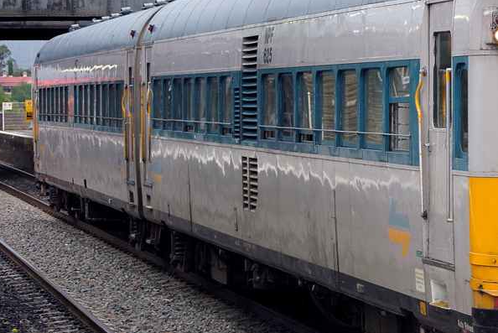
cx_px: 487
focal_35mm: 170
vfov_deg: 8.1
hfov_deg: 12.0
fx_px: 2354
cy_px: 138
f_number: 4
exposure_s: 1/20
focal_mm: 55
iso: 200
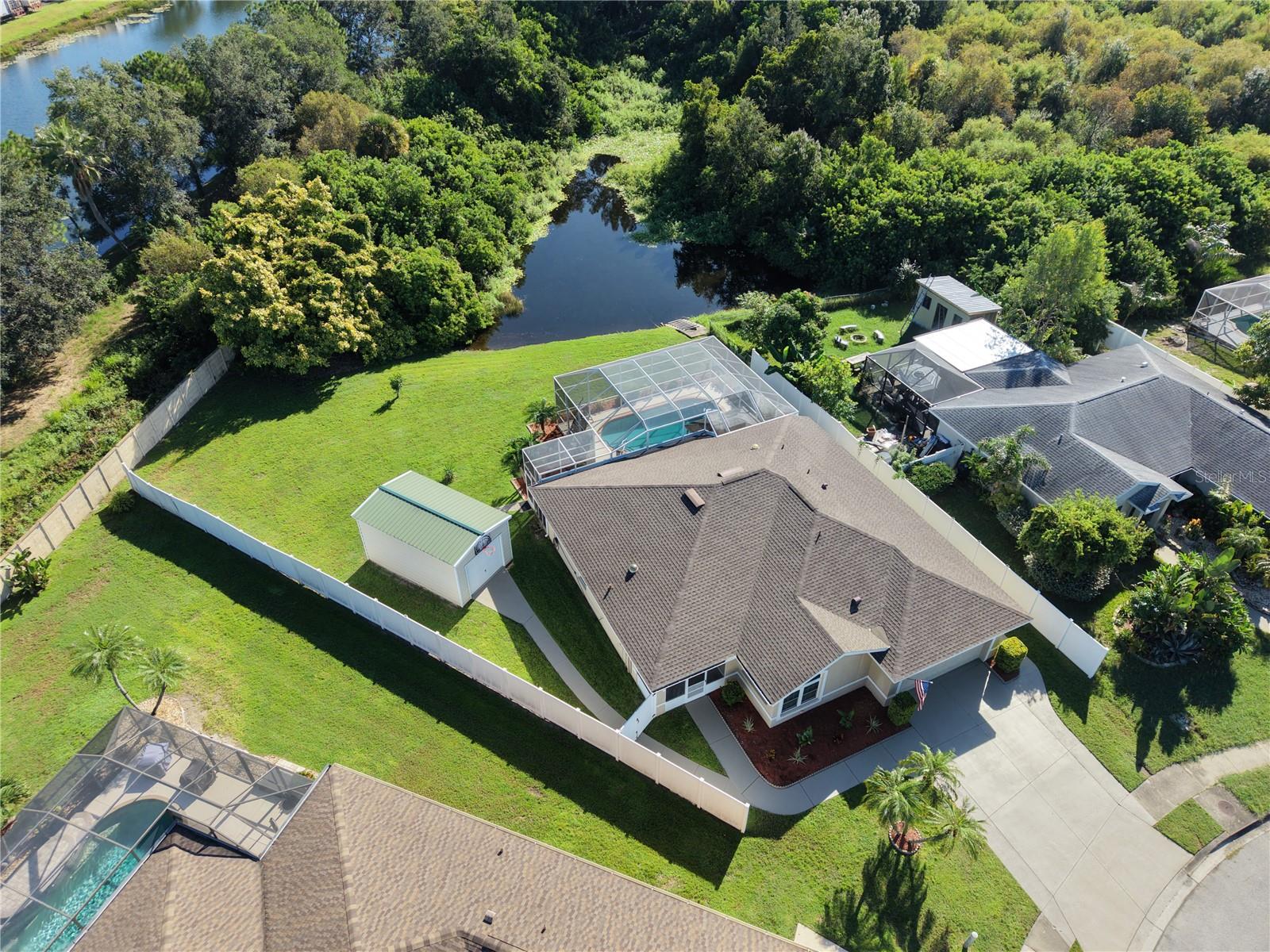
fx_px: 881
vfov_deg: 56.8
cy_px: 476
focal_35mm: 24
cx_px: 635
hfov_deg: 71.6
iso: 100
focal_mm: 8.67
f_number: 1.8
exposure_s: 1/1000
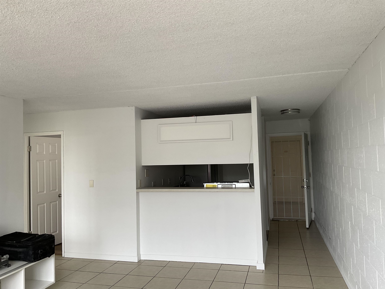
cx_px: 192
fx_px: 323
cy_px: 144
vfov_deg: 48.2
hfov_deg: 61.7
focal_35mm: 29
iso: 40
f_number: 1.8
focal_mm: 3
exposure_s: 1/122
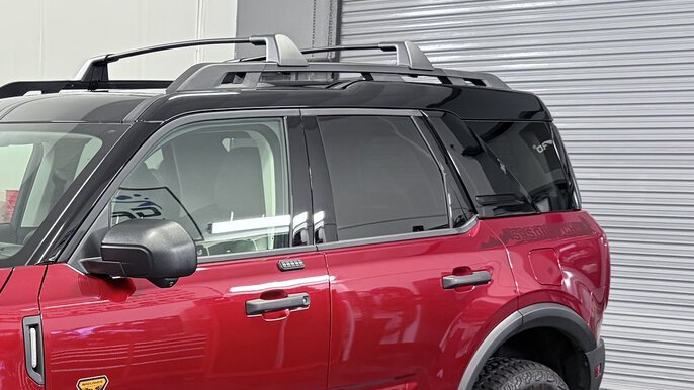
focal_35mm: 61
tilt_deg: -6.4
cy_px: 294
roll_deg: -0.3
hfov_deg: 32.1
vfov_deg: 19.6
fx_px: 1123
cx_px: 24
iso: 400
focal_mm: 6.76
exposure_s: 1/60
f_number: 1.78
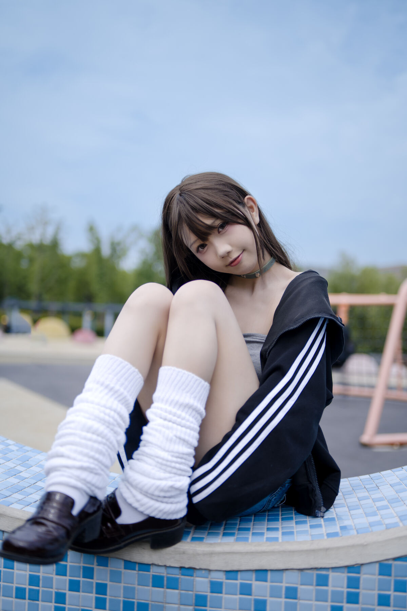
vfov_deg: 54.4
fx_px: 593
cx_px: 204
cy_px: 306
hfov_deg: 37.9
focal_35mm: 35
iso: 100
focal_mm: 35
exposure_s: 1/6400
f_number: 1.4
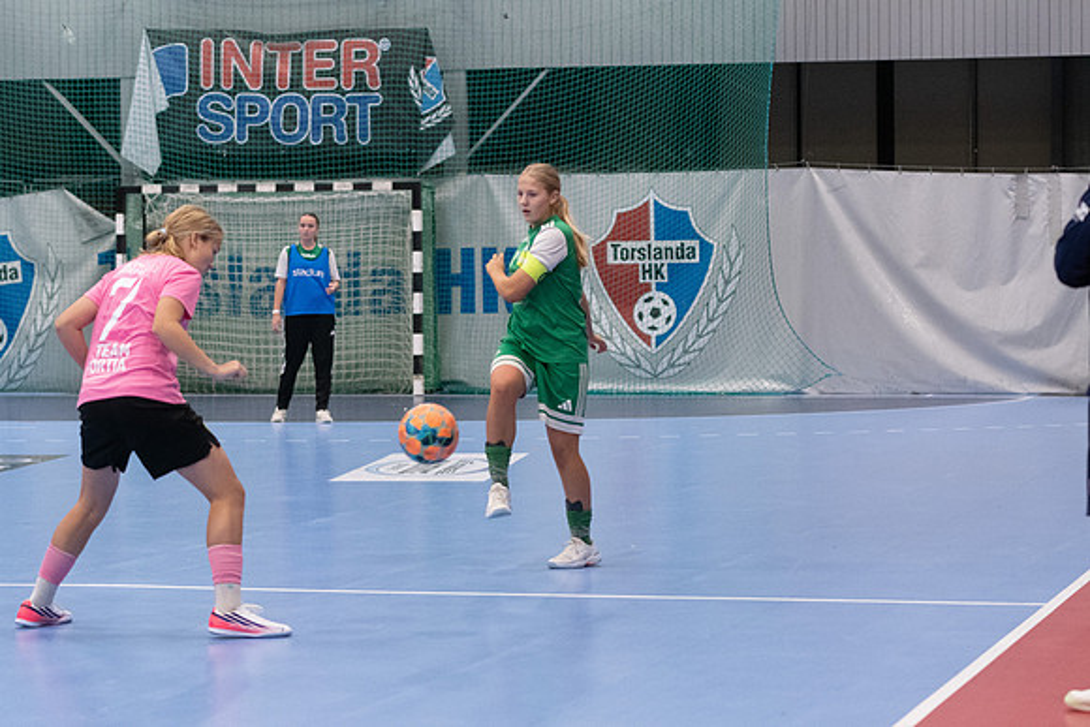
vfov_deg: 12.6
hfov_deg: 18.7
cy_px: 364
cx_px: 545
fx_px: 3304
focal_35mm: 109
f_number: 3.2
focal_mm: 70
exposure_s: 1/640
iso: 4000
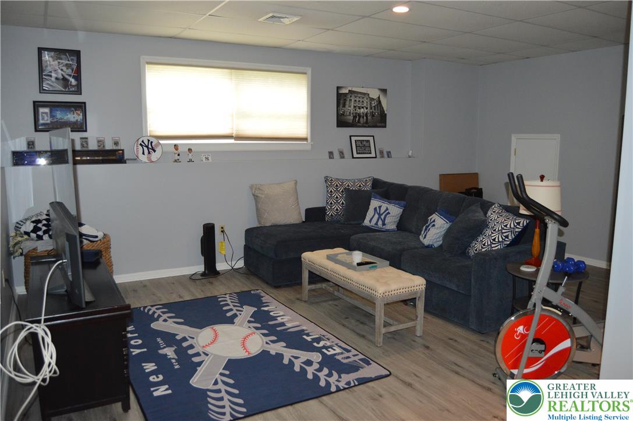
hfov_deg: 67.4
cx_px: 316
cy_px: 210
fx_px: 474
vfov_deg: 47.8
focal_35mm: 27
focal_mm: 18
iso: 1800
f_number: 3.5
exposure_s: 1/60
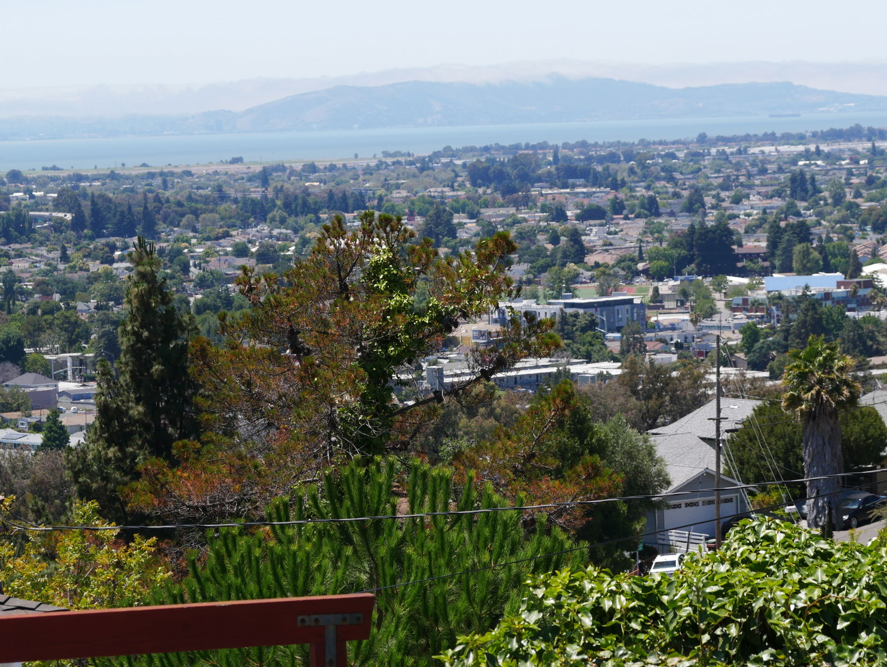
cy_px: 290
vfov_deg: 10.0
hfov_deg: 13.3
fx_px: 3795
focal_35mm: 148
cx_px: 465
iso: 200
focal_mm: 65
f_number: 6.3
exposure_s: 1/500
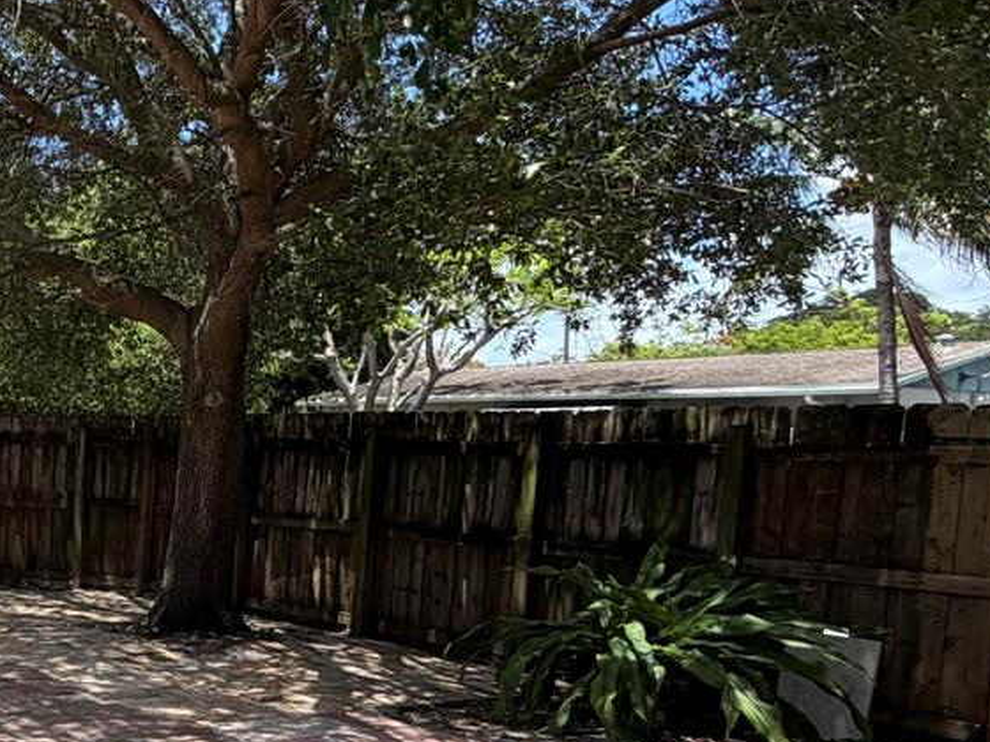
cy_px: 555
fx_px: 1144
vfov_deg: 35.2
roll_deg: -0.4
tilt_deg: -5.9
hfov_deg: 36.9
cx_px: -173
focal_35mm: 40
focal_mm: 2.22
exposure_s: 1/770
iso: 32
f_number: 2.2
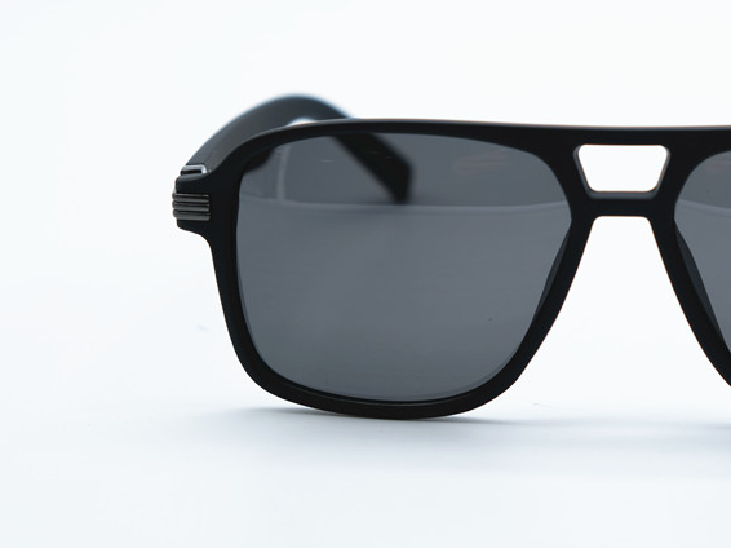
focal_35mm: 124
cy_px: 244
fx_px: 2617
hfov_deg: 15.8
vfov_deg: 11.9
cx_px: 619
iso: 160
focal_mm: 48.4
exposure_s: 1/200
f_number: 5
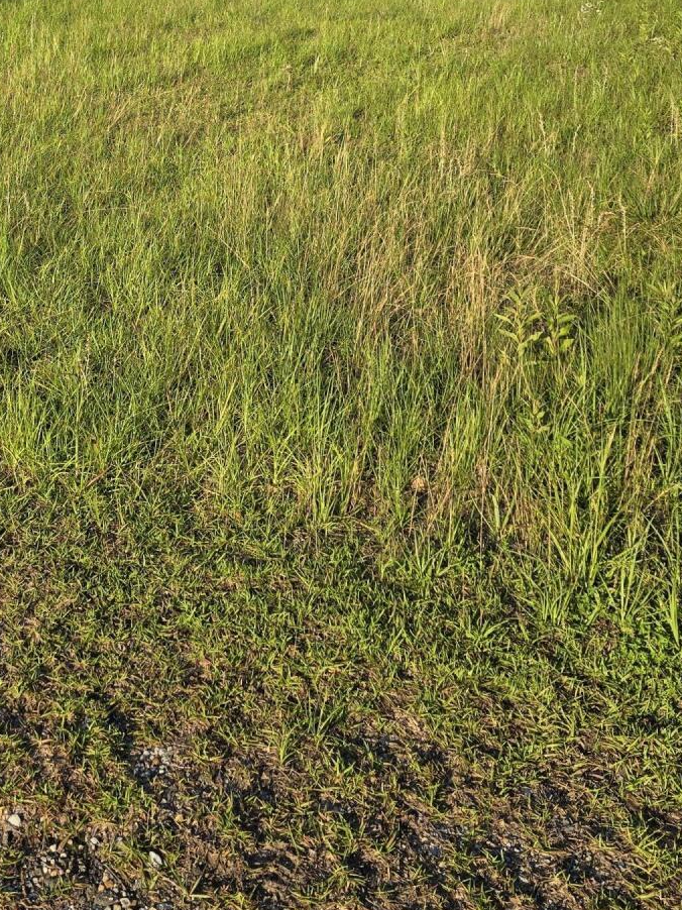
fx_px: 1340
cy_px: 85
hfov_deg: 27.5
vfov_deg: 35.2
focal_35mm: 51
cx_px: 65
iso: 12
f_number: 1.7
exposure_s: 1/405
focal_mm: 6.3
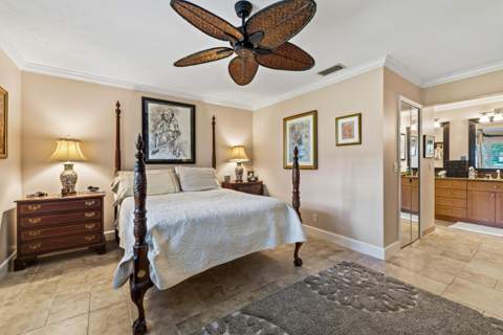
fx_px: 196
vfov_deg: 81.2
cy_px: 168
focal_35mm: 14
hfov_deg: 104.3
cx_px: 252
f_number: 9
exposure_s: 2
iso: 250
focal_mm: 14
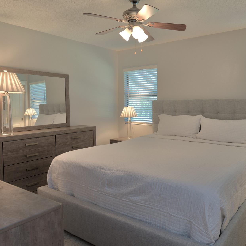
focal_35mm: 28
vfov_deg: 57.2
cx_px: 165
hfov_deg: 56.0
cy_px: 113
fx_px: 225
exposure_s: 1/6
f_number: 7.1
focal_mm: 20
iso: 100
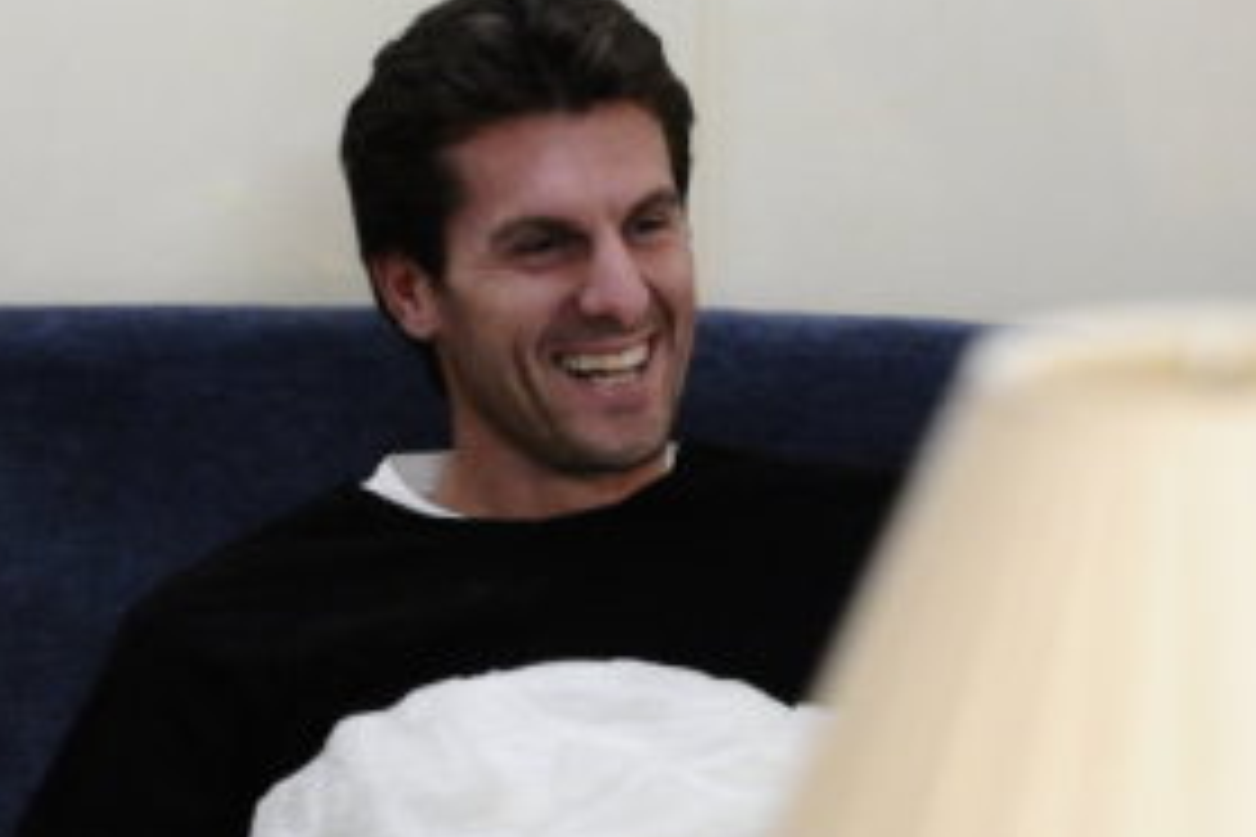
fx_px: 14582
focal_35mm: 418
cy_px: 464
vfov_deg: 3.3
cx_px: 243
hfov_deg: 4.9
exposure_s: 1/125
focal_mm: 130
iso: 2200
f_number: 2.8
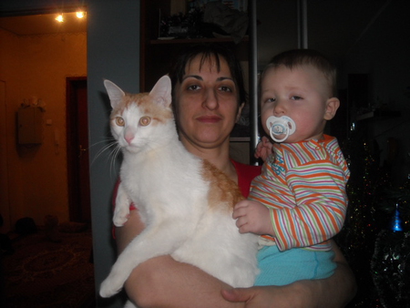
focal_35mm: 35
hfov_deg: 52.6
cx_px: 205
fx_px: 415
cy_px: 154
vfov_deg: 40.7
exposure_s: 1/60
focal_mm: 5.7
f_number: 2.8
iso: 200
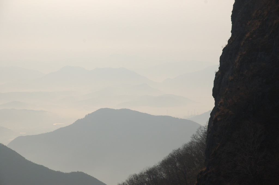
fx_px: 812
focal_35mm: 105
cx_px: 140
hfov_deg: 19.5
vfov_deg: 13.0
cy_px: 92
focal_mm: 70
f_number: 8
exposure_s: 1/1000
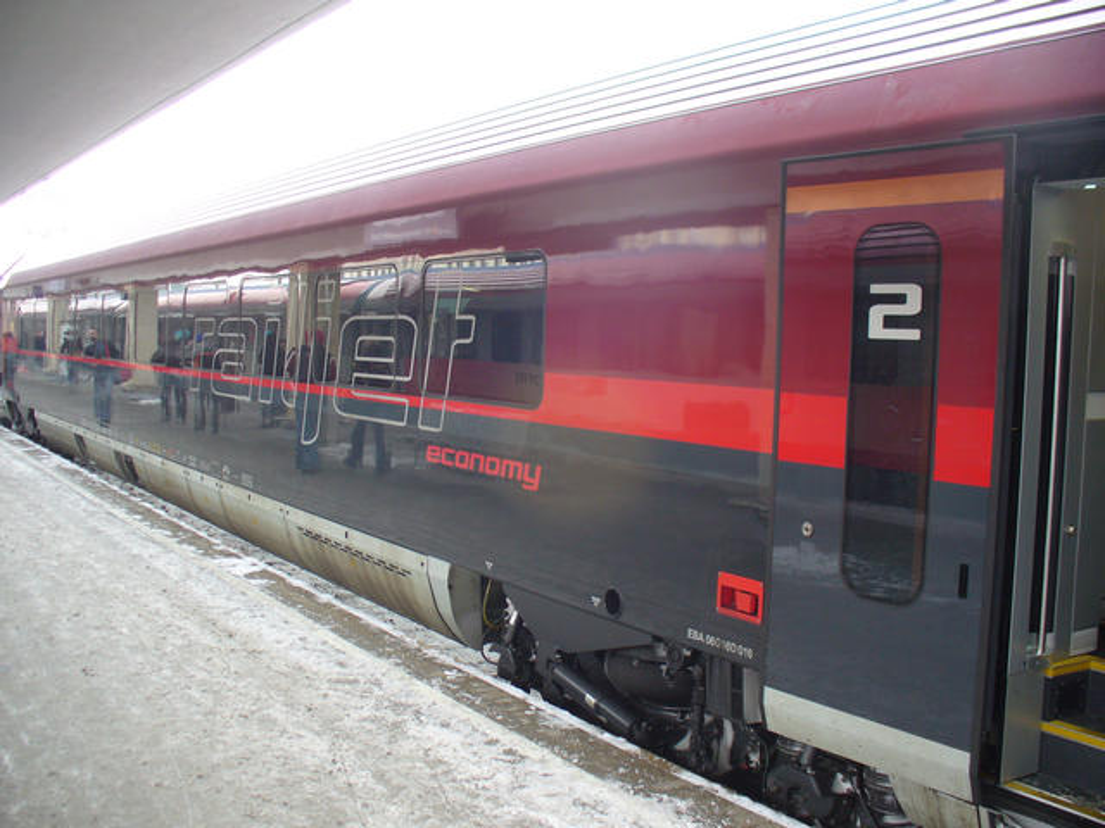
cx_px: 552
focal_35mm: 37
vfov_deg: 38.7
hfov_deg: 50.1
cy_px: 414
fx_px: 1181
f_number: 2.8
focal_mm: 6.1
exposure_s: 1/30
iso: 100
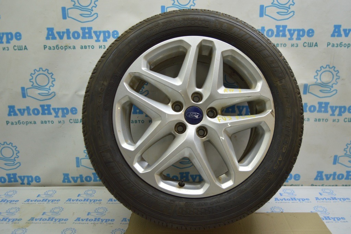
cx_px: 176
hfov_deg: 57.3
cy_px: 117
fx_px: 321
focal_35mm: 33
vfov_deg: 39.9
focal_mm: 22
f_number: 3.8
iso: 400
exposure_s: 1/60
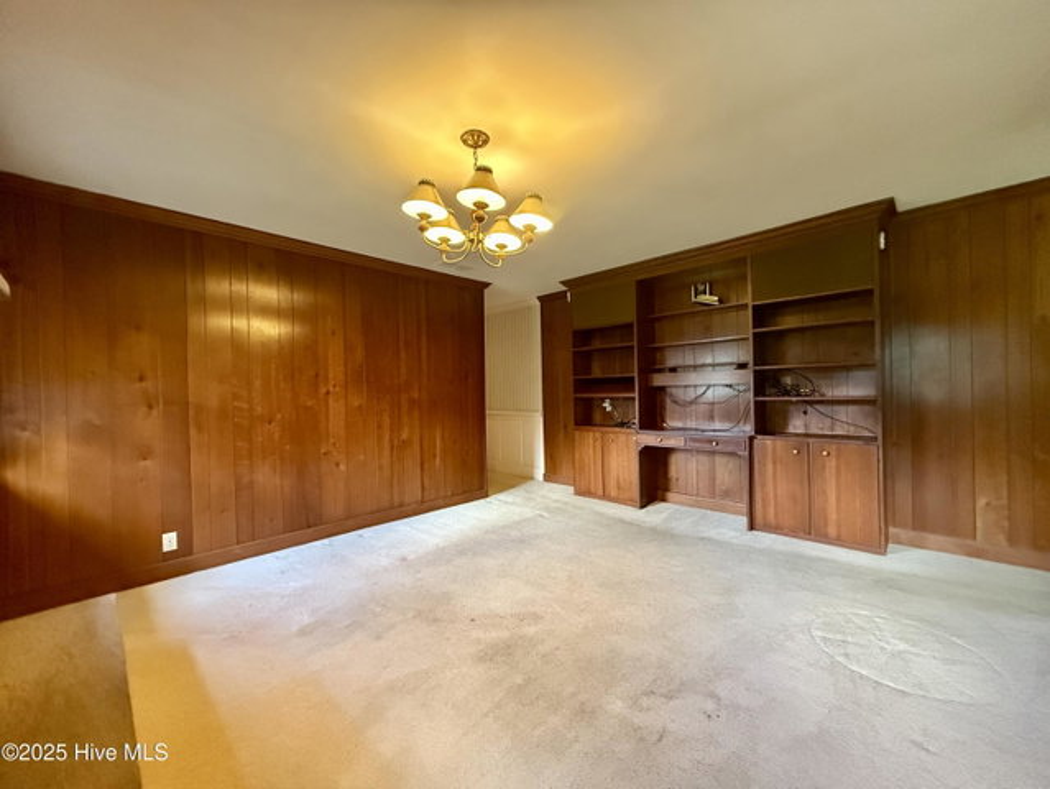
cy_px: 394
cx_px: 525
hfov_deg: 102.0
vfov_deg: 85.7
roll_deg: +0.8
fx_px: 425
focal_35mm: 14
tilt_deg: +0.3
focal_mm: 2.22
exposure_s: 1/60
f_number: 2.2
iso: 1000
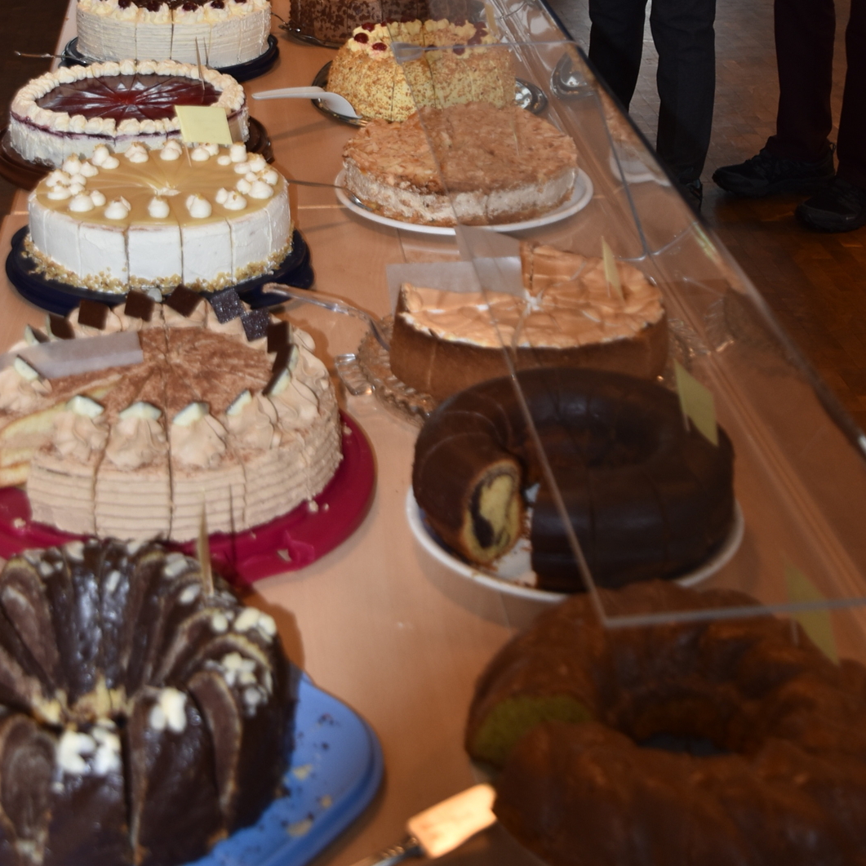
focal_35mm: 60
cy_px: 135
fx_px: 1698
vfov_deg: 27.8
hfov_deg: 28.6
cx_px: 359
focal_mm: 26
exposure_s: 1/60
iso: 280
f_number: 3.8
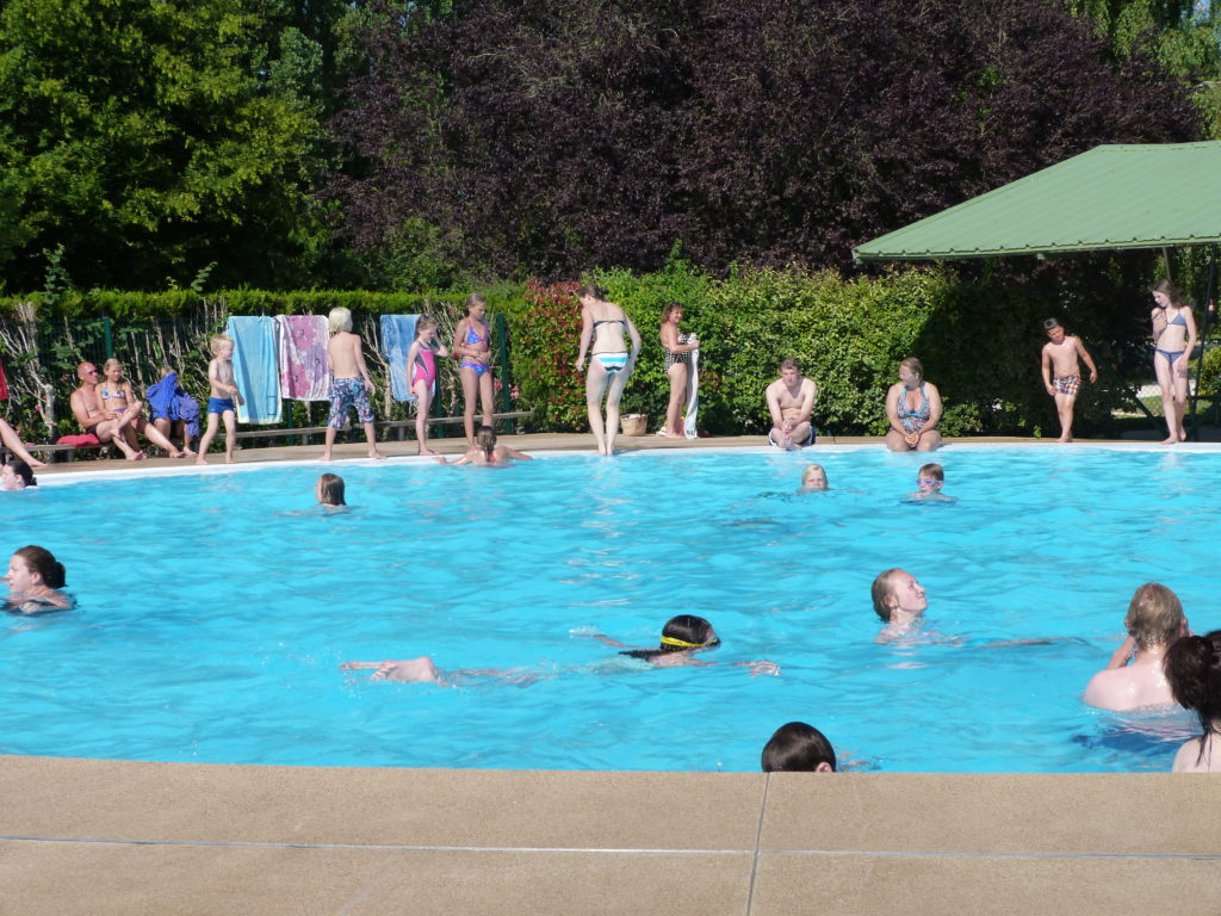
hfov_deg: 28.2
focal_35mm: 69
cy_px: 458
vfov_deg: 21.3
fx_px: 2434
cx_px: 610
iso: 125
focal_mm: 12.4
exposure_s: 1/400
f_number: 5.6
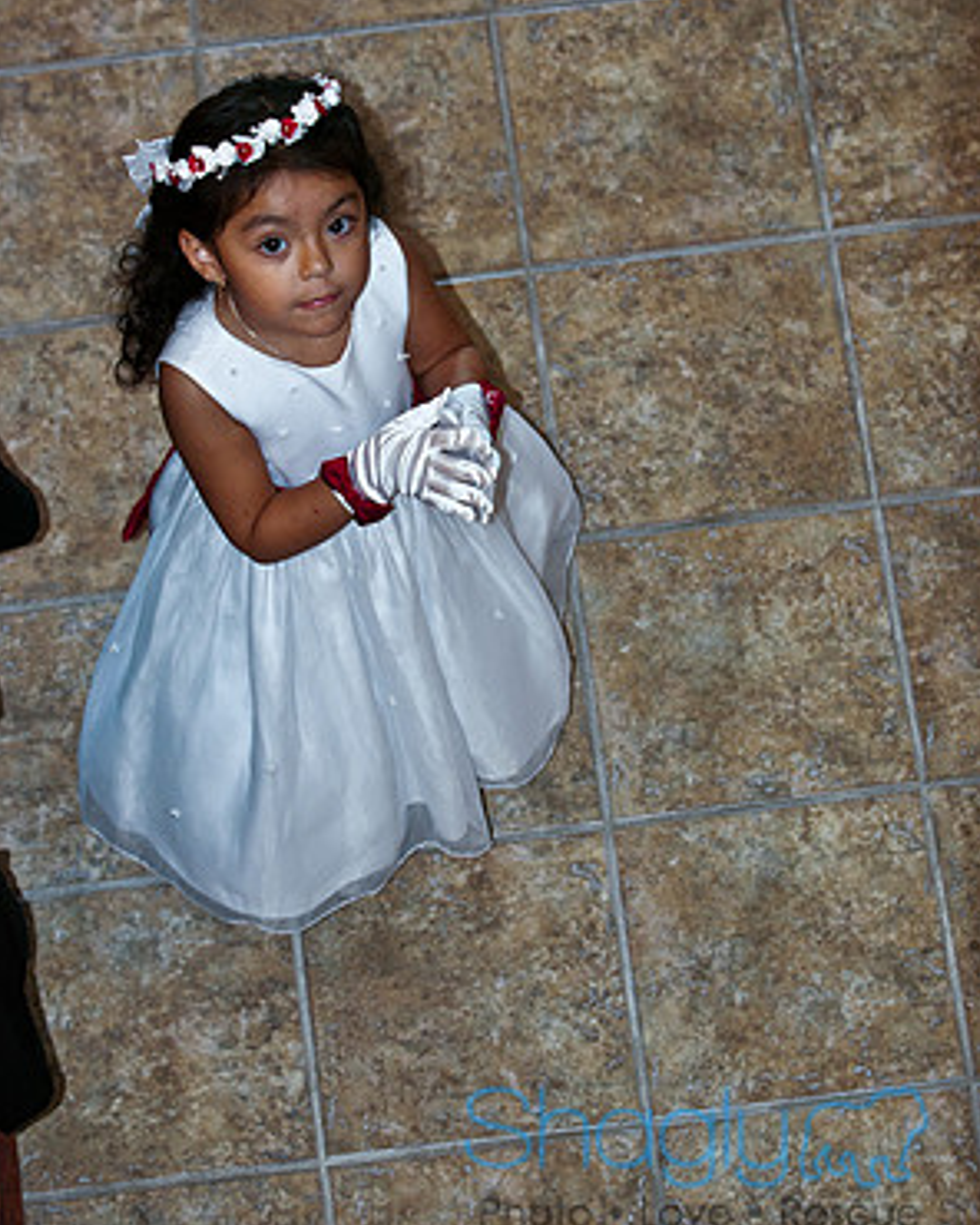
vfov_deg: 14.1
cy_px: 550
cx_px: 492
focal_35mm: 137
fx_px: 4967
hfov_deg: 11.3
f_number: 4
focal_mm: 80
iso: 400
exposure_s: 1/60
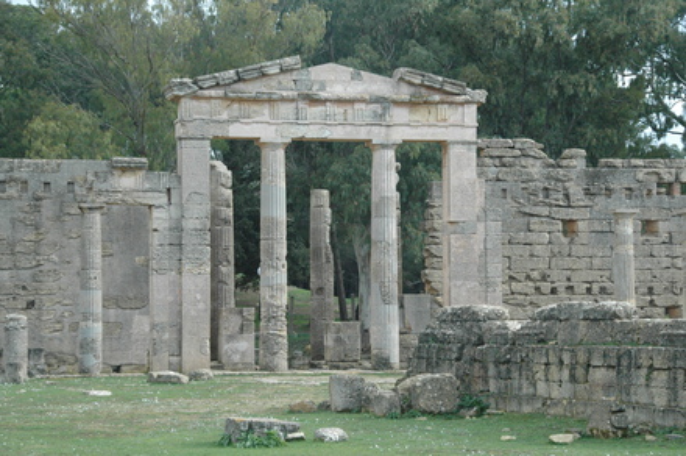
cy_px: 228
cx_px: 343
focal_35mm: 105
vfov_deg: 13.0
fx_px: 1998
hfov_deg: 19.5
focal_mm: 70
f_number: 10
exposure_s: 1/400
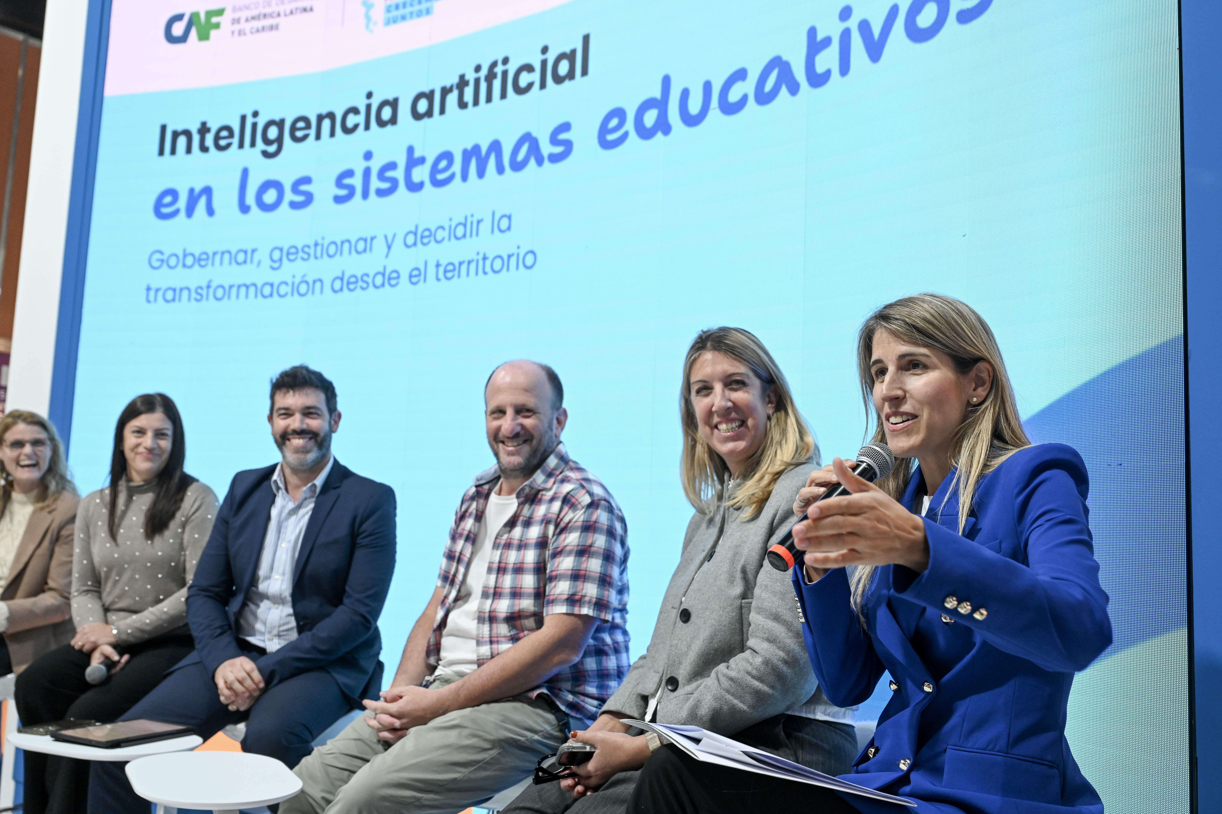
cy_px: 407
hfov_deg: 55.1
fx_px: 1171
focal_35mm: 34
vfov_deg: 38.4
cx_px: 611
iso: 2000
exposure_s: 1/200
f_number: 4.5
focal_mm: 34.5
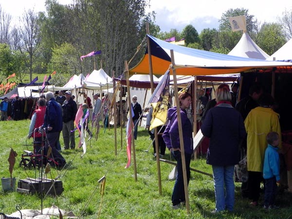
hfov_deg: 20.7
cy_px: 110
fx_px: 801
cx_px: 146
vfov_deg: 15.6
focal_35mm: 95
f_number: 7.1
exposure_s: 1/336
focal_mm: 16.9
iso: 160
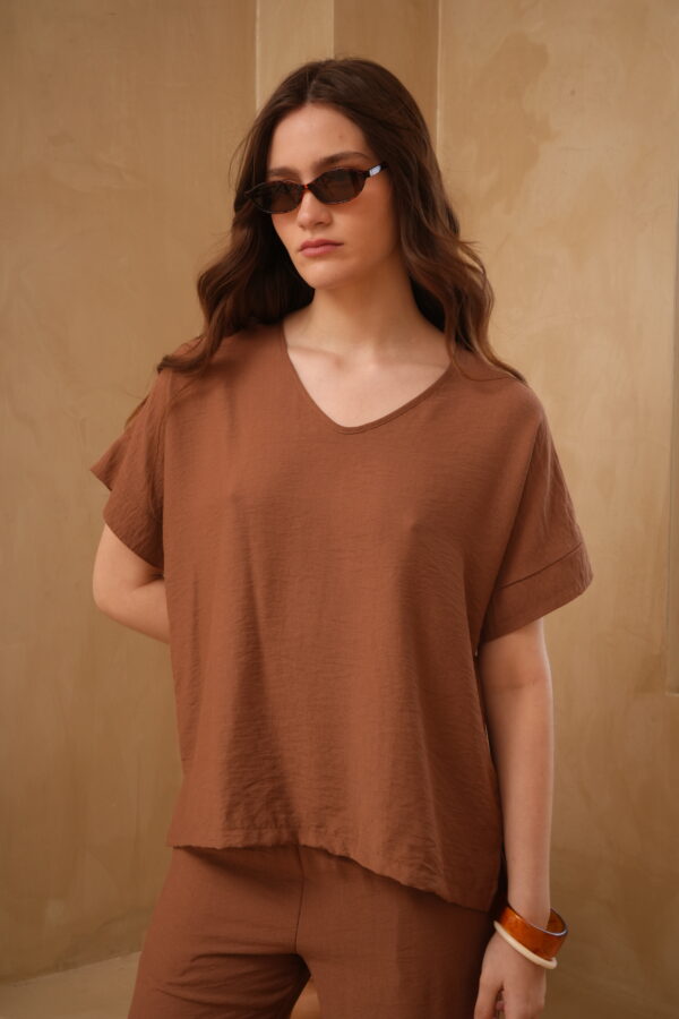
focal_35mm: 50
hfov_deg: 27.0
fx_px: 1414
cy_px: 510
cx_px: 340
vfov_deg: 39.6
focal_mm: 50
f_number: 14
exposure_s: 1/125
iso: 640
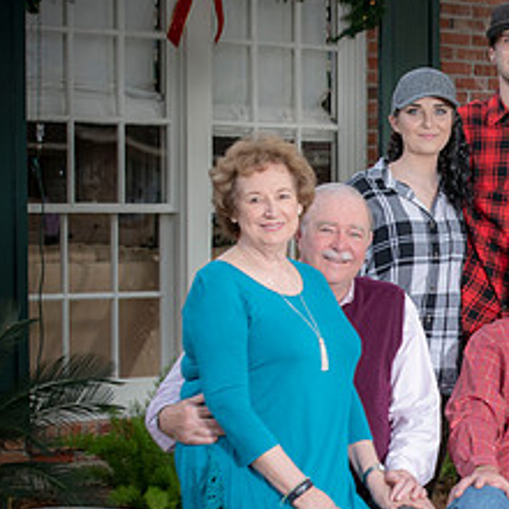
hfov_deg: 10.9
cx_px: 639
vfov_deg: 11.1
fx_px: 2612
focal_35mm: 157
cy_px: 397
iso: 320
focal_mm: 70
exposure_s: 1/250
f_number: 5.6
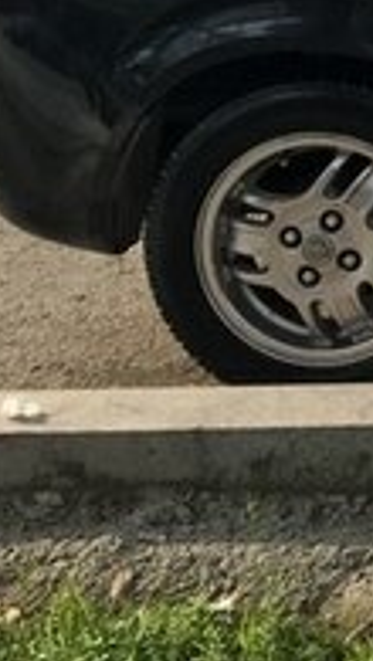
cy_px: -66
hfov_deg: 9.4
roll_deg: +1.0
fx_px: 1877
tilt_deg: -8.0
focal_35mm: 107
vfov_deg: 19.2
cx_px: 1041
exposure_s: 1/777
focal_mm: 4.15
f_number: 2.2
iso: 25
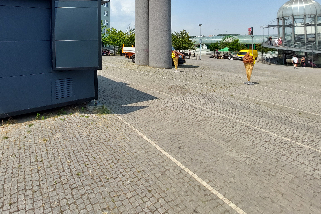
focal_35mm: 19
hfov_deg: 85.2
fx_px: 169
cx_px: 121
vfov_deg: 59.9
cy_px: 46
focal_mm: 1.74
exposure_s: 1/1919
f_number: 2.2
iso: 50
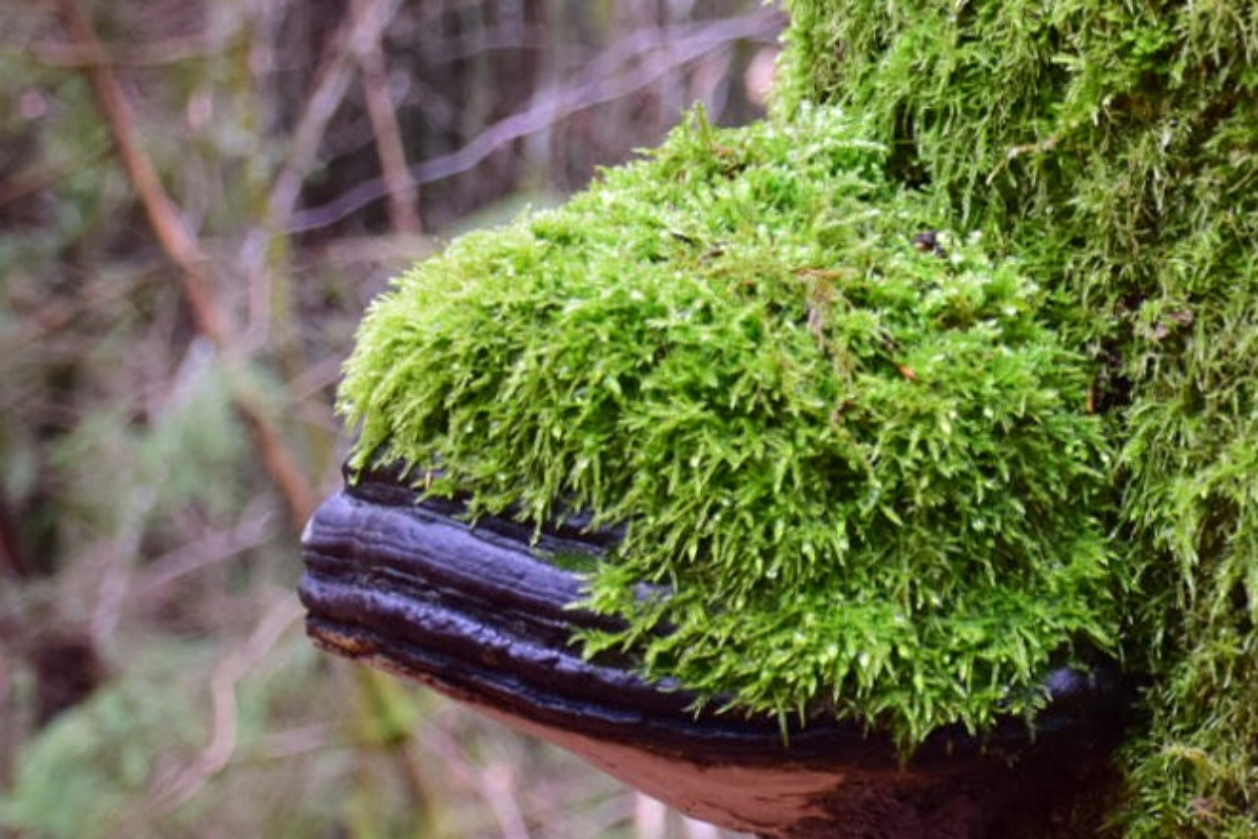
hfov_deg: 18.0
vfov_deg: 12.6
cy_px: 513
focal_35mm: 109
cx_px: 1450
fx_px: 3810
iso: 560
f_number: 4
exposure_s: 1/60
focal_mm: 30
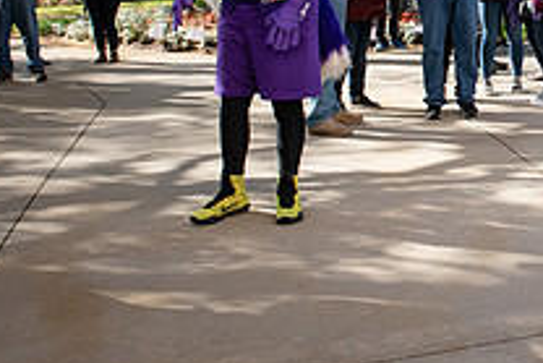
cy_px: 48
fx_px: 1011
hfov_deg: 26.9
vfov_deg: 20.0
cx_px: 637
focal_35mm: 67
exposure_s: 1/640
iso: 400
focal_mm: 24
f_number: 5.6
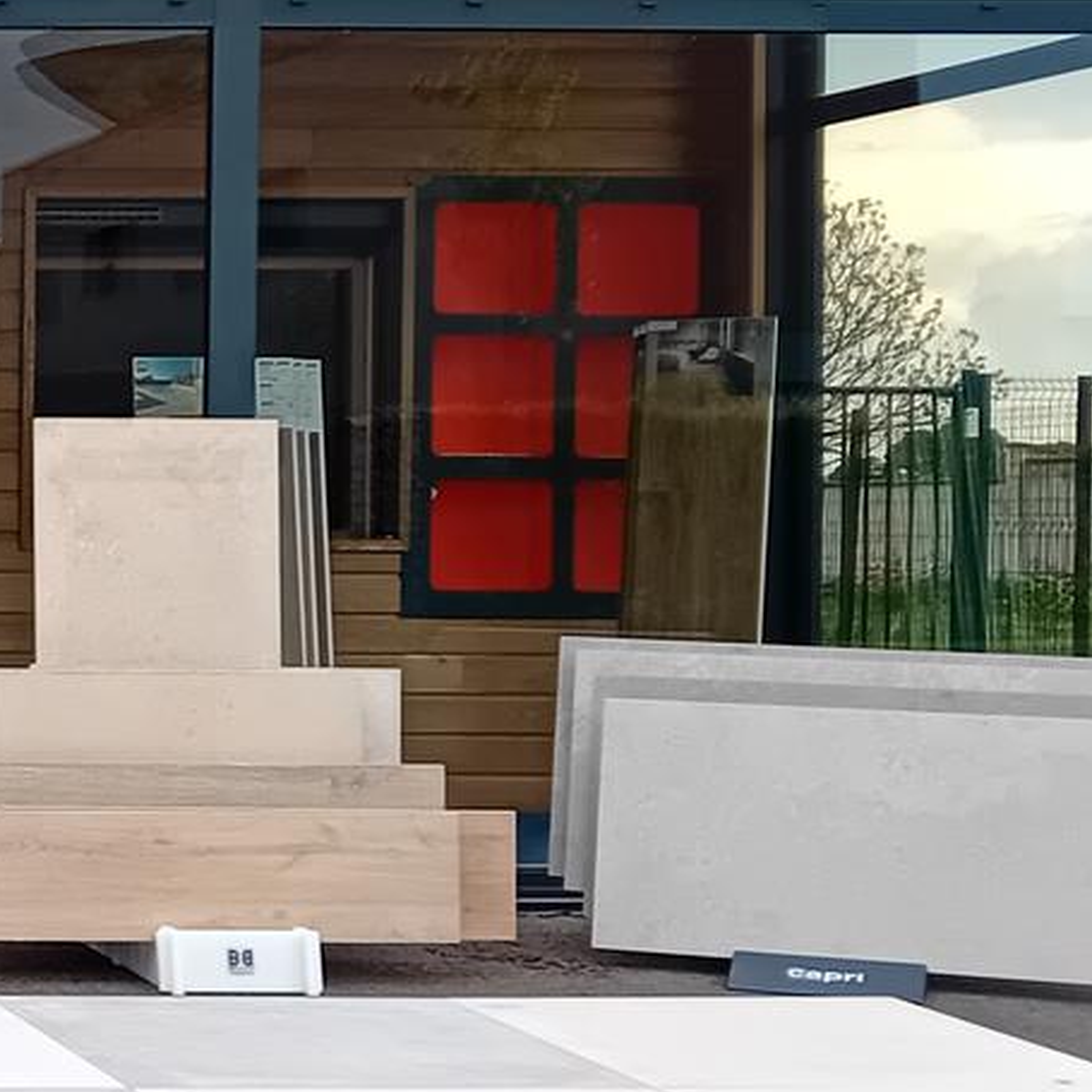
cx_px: -782
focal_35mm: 97
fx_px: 3462
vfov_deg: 17.9
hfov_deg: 15.7
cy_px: 554
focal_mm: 3.98
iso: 125
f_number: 1.8
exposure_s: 1/129
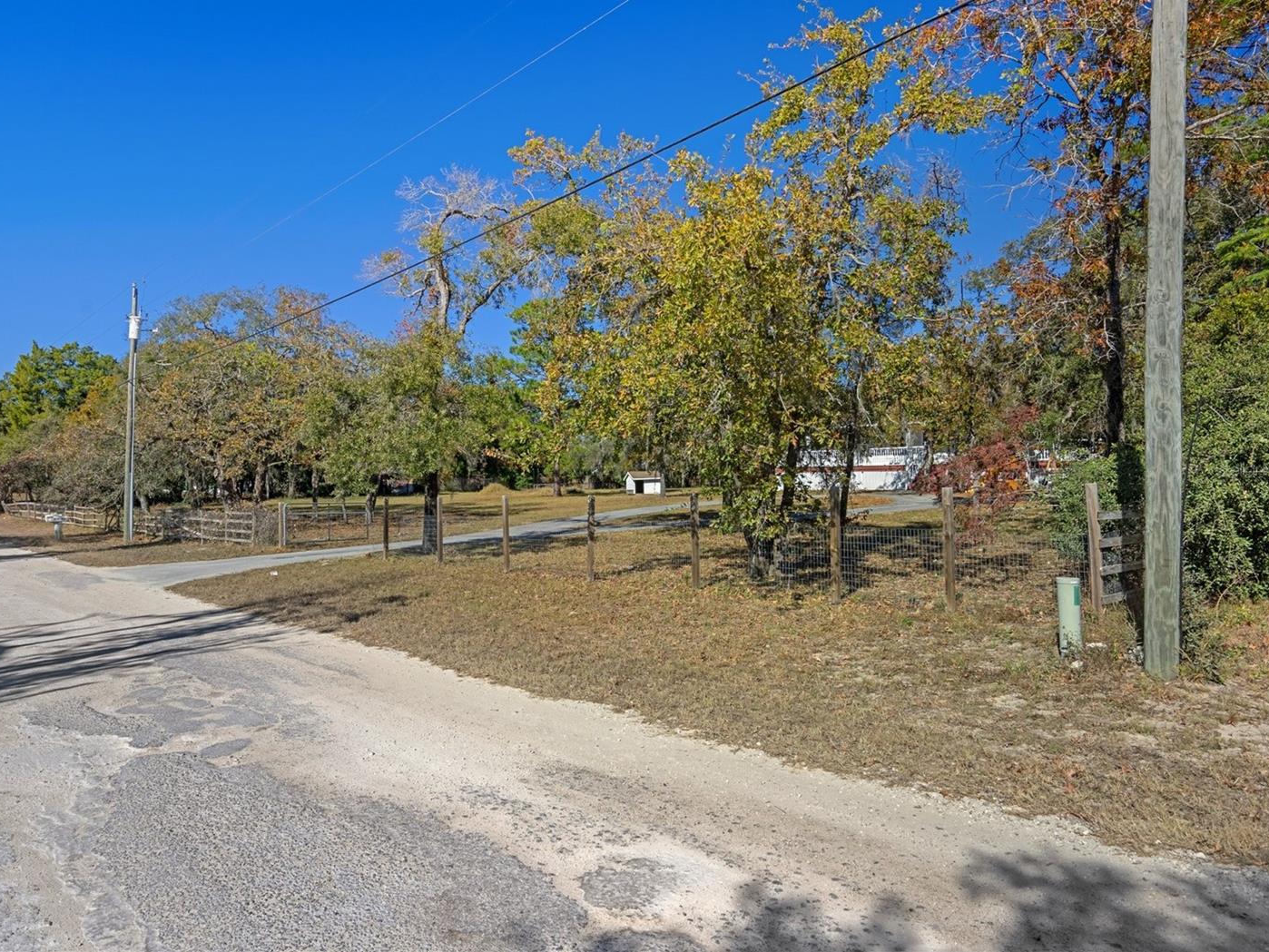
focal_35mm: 22
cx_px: 570
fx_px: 807
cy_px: 469
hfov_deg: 76.2
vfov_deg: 61.1
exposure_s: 1/1000
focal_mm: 20
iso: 320
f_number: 8
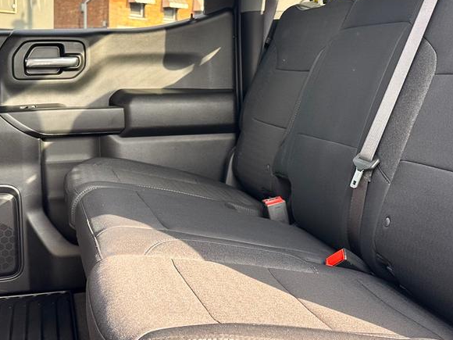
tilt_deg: -3.6
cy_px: 140
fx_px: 694
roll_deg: -1.4
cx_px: 307
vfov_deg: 27.5
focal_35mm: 53
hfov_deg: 35.8
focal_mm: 6.86
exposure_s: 1/202
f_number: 1.78
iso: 64
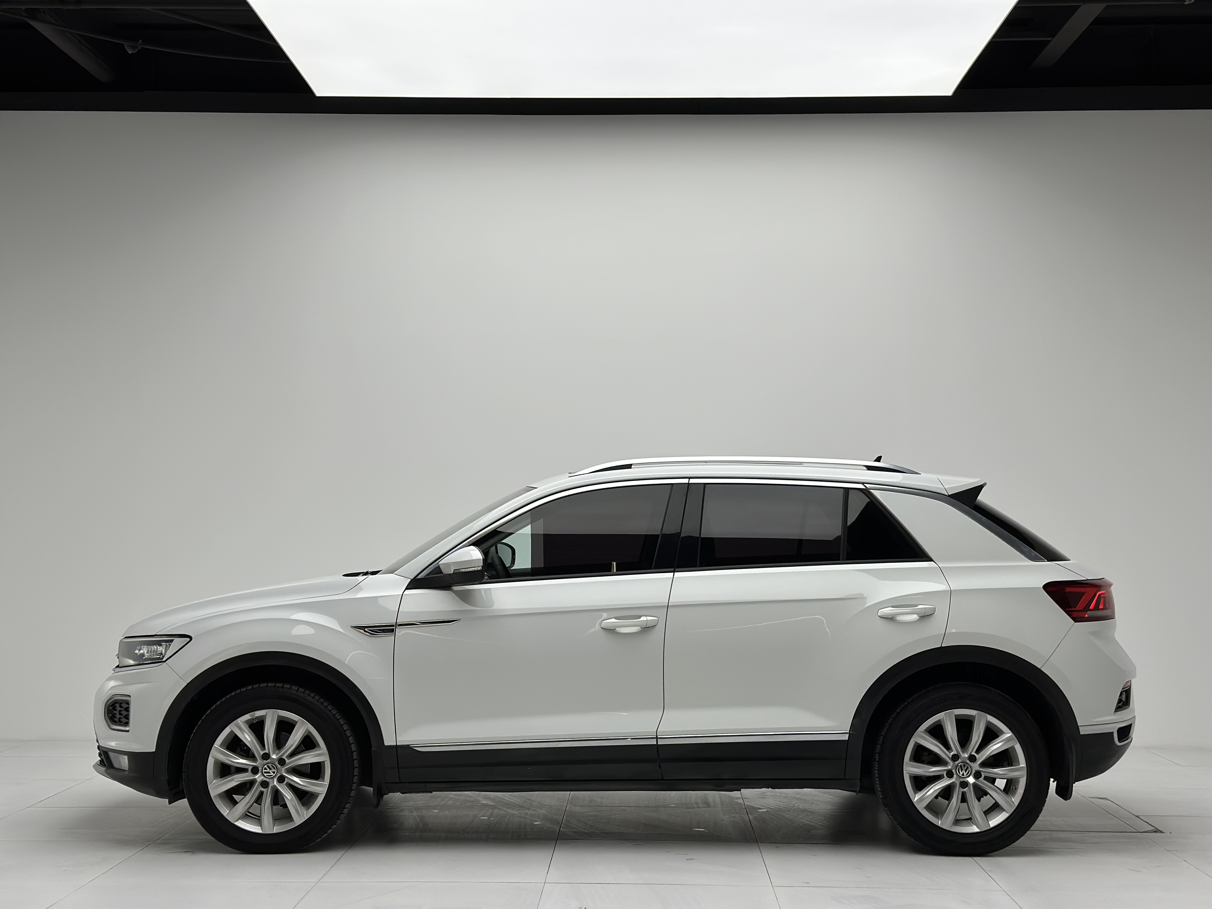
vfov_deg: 30.3
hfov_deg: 39.7
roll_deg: -0.2
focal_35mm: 48
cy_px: 454
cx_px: 606
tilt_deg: +2.8
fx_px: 1681
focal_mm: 6.86
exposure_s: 1/858
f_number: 1.78
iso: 80
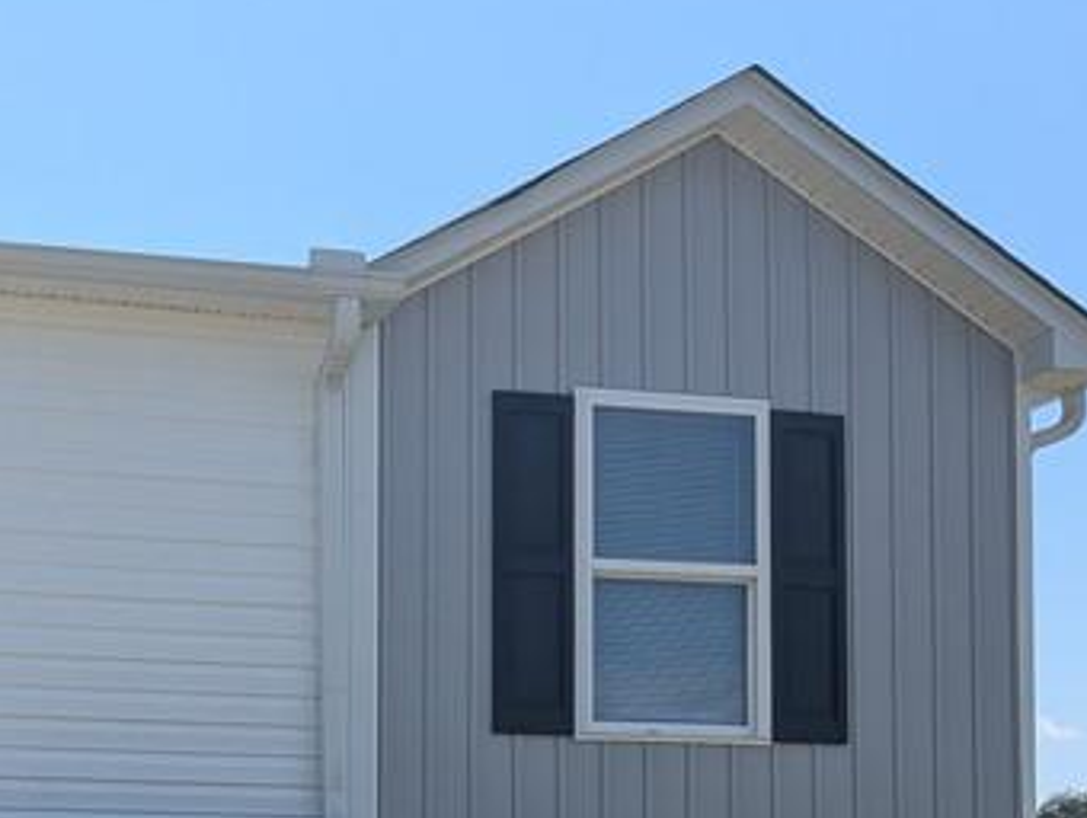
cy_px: 978
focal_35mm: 72
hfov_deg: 26.2
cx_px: 139
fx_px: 2264
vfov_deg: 19.3
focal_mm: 6.9
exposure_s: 1/1066
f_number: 1.68
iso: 22
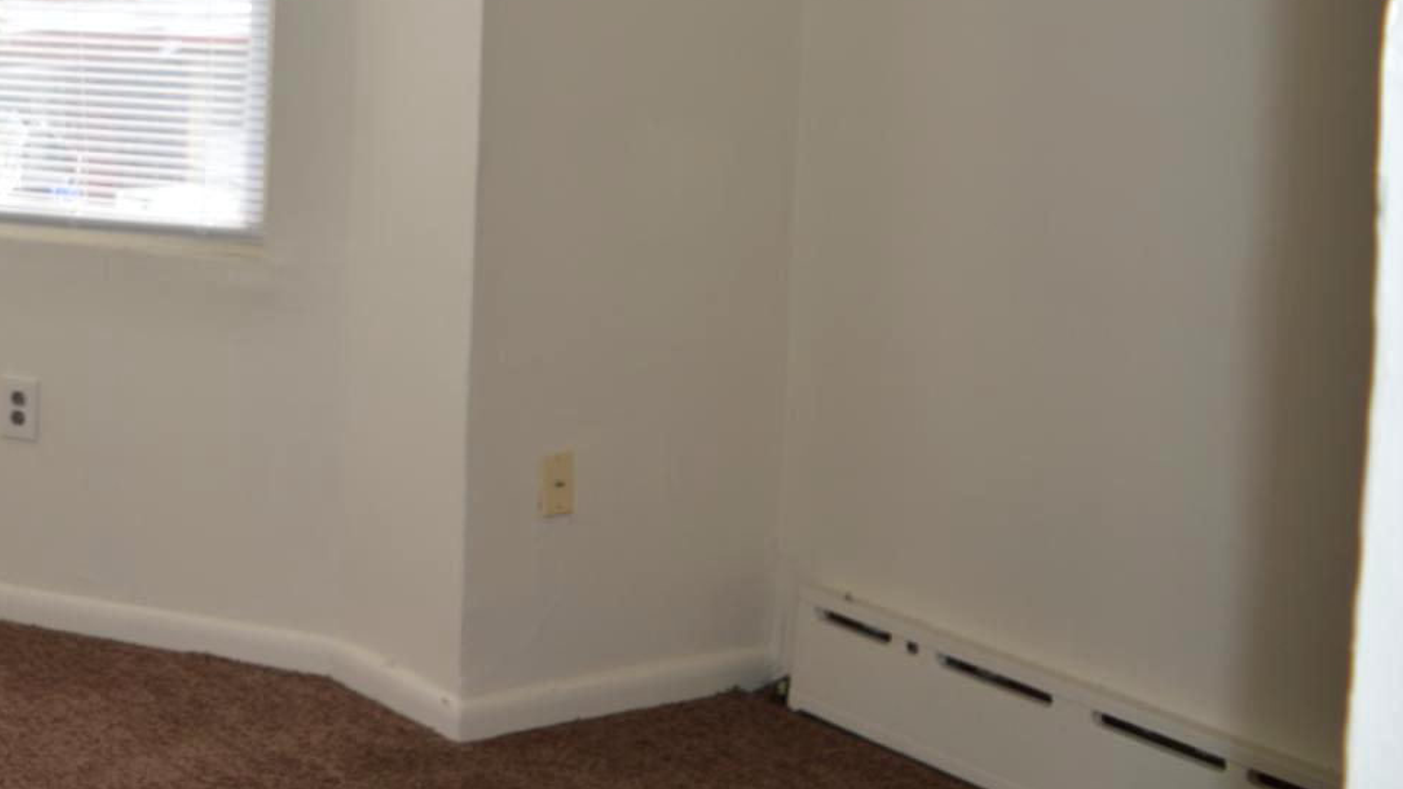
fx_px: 2232
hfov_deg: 32.1
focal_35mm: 60
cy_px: -9
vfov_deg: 19.4
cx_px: -4
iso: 100
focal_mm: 18
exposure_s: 1/100
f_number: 3.5
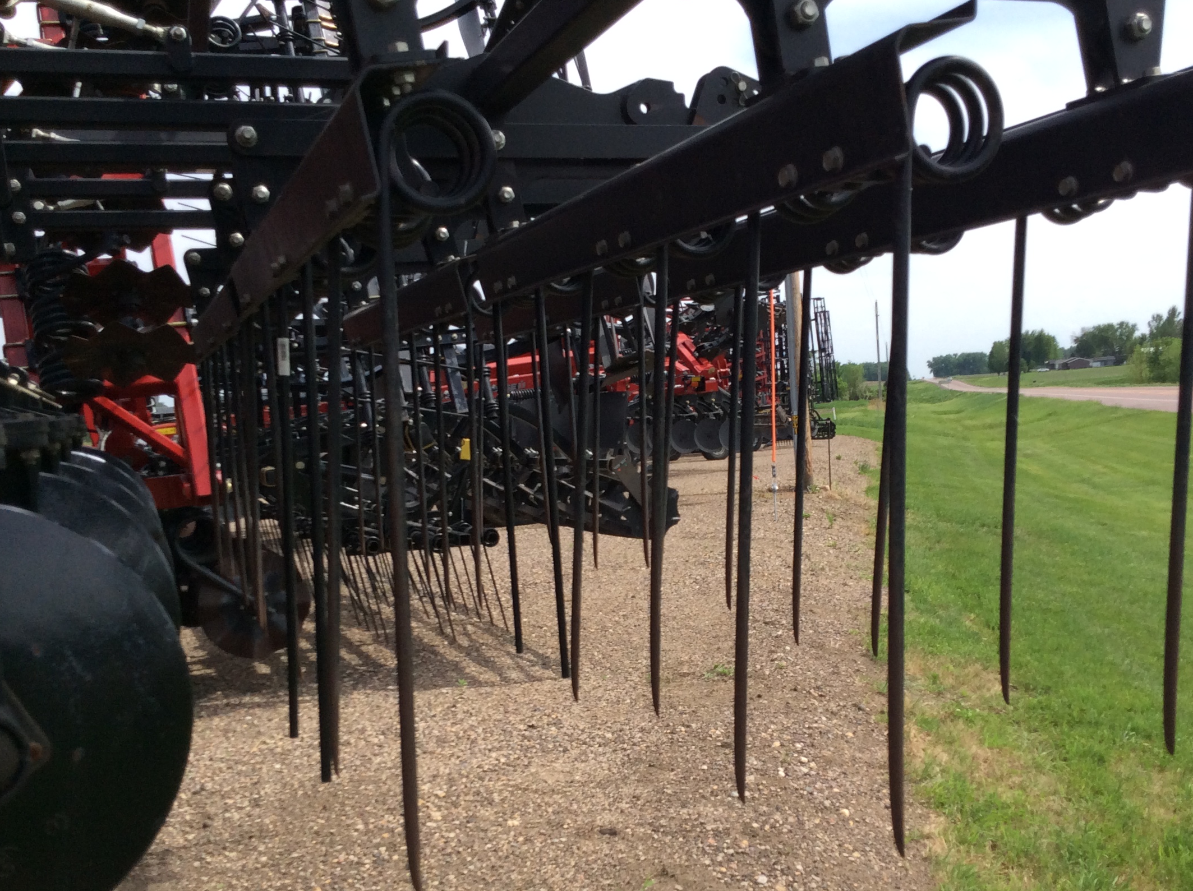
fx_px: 1342
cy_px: 514
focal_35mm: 39
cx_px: 666
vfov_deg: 36.7
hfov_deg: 47.8
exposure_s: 1/1192
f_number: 2.4
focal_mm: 3.3
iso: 32
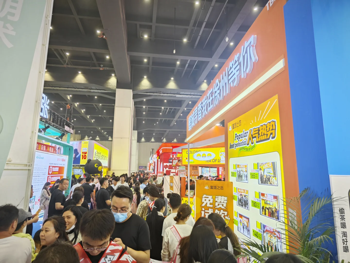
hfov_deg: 73.9
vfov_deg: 58.9
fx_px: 233
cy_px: 132
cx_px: 175
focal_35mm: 23
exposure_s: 1/100
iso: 400
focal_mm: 5.43
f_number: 1.8
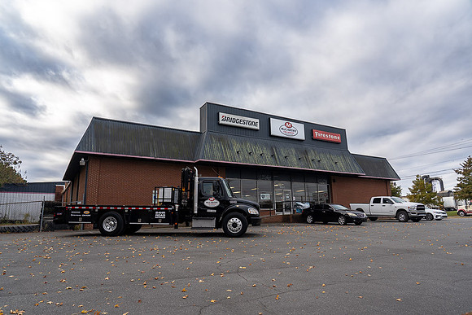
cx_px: 236
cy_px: 158
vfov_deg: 53.2
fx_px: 315
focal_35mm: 24
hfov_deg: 73.7
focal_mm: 24
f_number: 5.6
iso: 100
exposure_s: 1/125
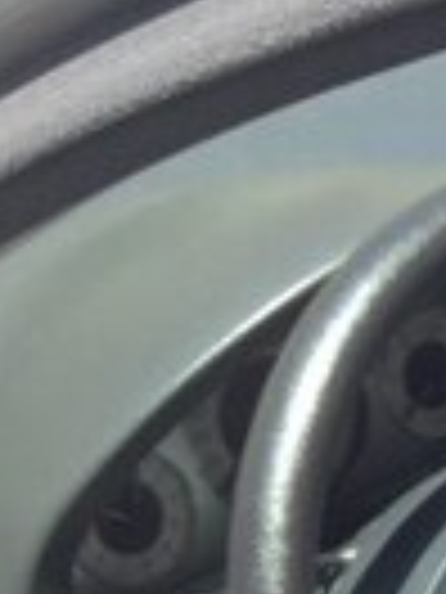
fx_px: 2130
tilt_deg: -42.3
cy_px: 860
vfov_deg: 14.9
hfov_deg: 11.2
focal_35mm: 124
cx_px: 795
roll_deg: +1.3
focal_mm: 3.3
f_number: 2.4
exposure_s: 1/172
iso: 25
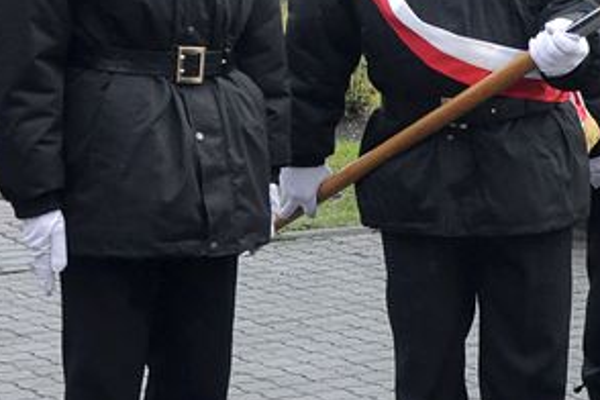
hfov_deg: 15.4
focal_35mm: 130
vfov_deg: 10.5
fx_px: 2166
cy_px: 123
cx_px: 657
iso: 1600
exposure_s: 1/250
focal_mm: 30
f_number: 8
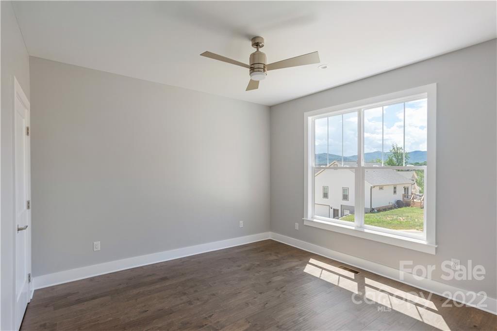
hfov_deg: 93.3
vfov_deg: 70.5
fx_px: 235
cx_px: 248
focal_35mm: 17
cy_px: 166
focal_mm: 17
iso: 320
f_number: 9
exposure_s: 1/100
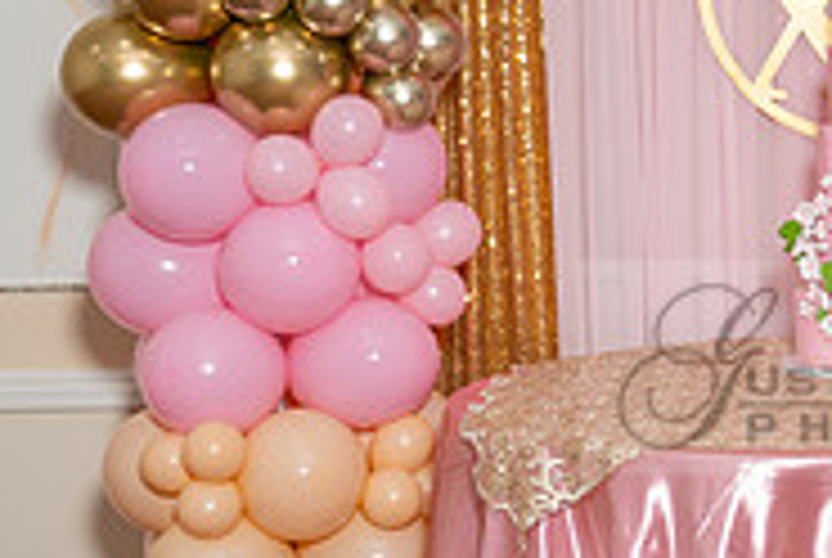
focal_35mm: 126
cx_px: 1033
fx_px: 2917
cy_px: 302
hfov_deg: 15.6
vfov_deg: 10.9
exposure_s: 1/200
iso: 400
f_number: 2.8
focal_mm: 34
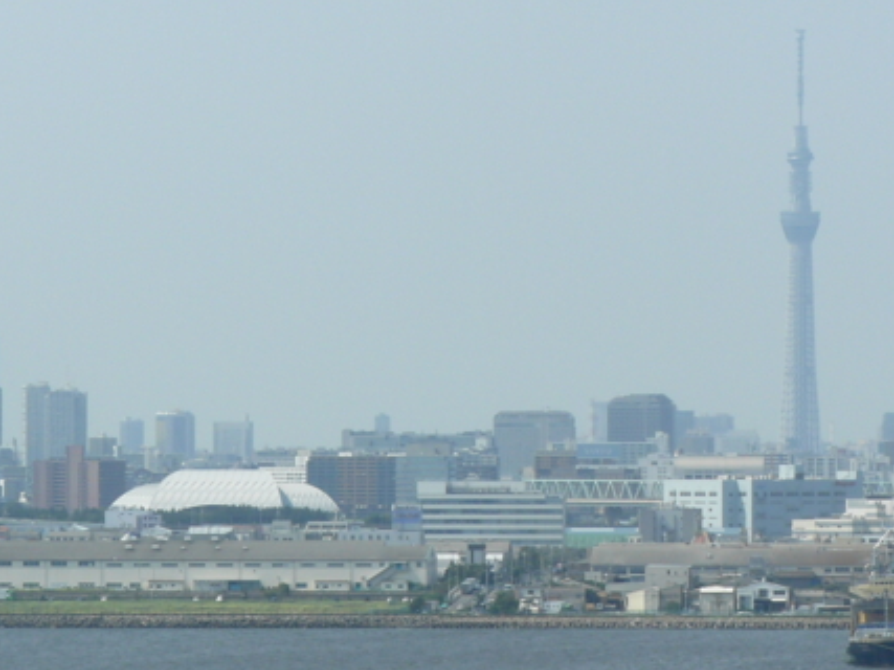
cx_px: 490
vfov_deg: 4.8
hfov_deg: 6.5
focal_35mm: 307
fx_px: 7926
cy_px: 343
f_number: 6.3
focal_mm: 30.4
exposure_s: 1/400
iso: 100
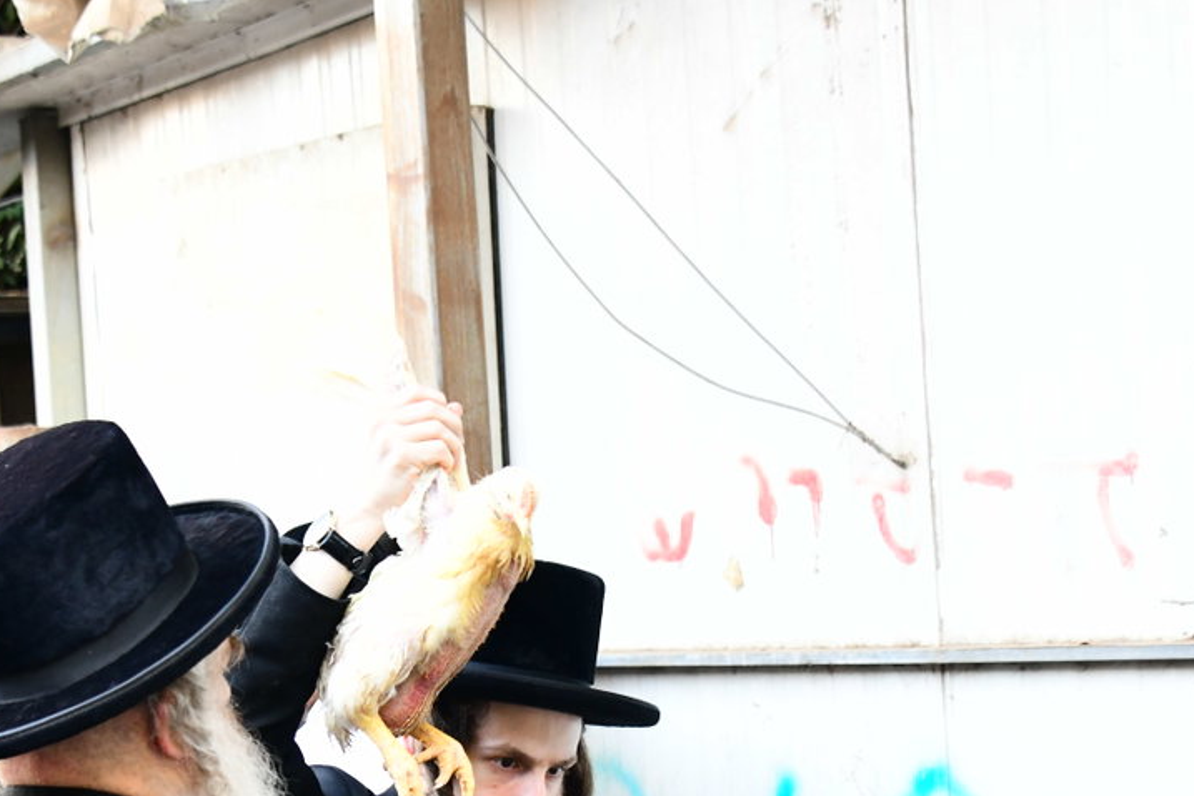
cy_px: 669
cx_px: 476
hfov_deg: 24.7
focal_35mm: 82
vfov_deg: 16.5
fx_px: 2719
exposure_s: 1/200
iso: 2500
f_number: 5
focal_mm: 42
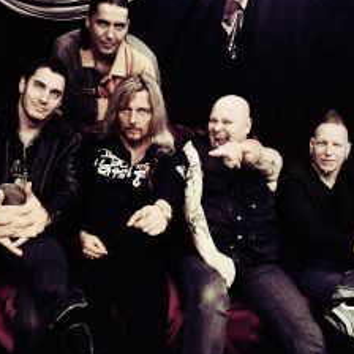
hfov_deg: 21.5
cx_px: 106
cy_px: 164
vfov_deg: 21.6
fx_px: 926
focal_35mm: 80
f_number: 2.8
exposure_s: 1/8
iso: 50
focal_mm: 5.8
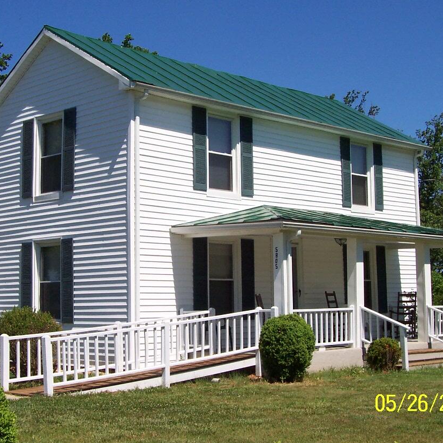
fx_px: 854
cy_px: 223
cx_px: 199
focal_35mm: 59
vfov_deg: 29.1
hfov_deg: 29.1
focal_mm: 7
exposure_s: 1/750
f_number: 5.6
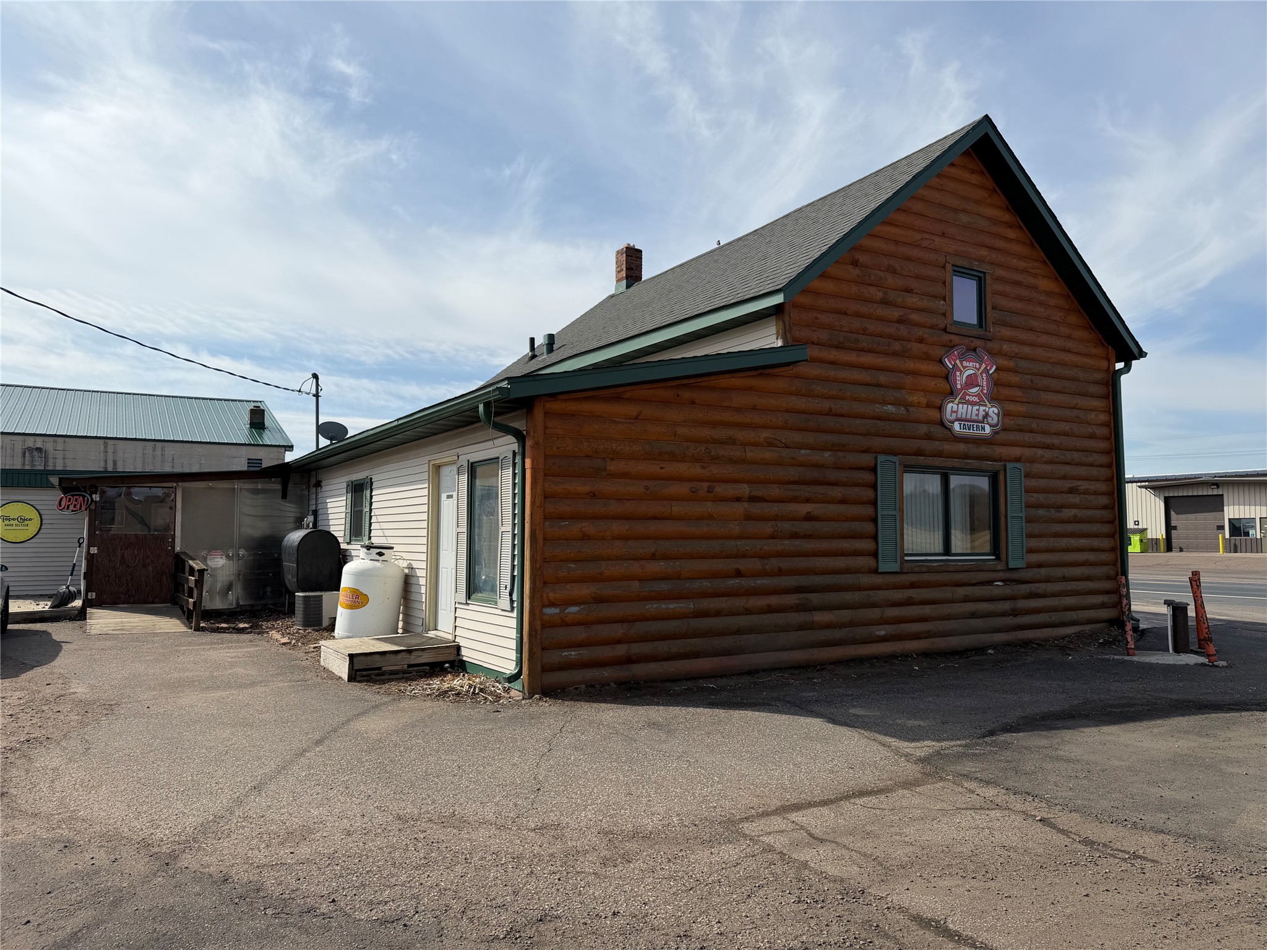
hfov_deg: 71.6
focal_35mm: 24
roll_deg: -0.3
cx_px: 634
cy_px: 475
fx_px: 878
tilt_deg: +4.9
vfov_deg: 56.8
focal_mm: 6.76
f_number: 1.78
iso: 80
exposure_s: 1/6711
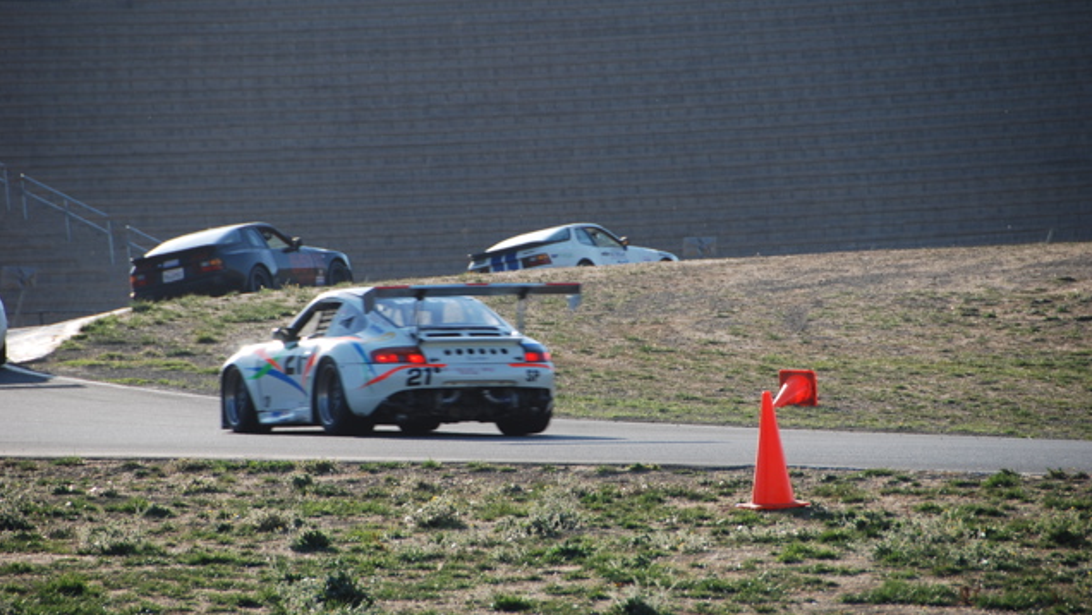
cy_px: 294
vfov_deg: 3.8
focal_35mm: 316
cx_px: 545
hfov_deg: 6.8
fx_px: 9151
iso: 100
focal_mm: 200
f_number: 5.6
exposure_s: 1/320
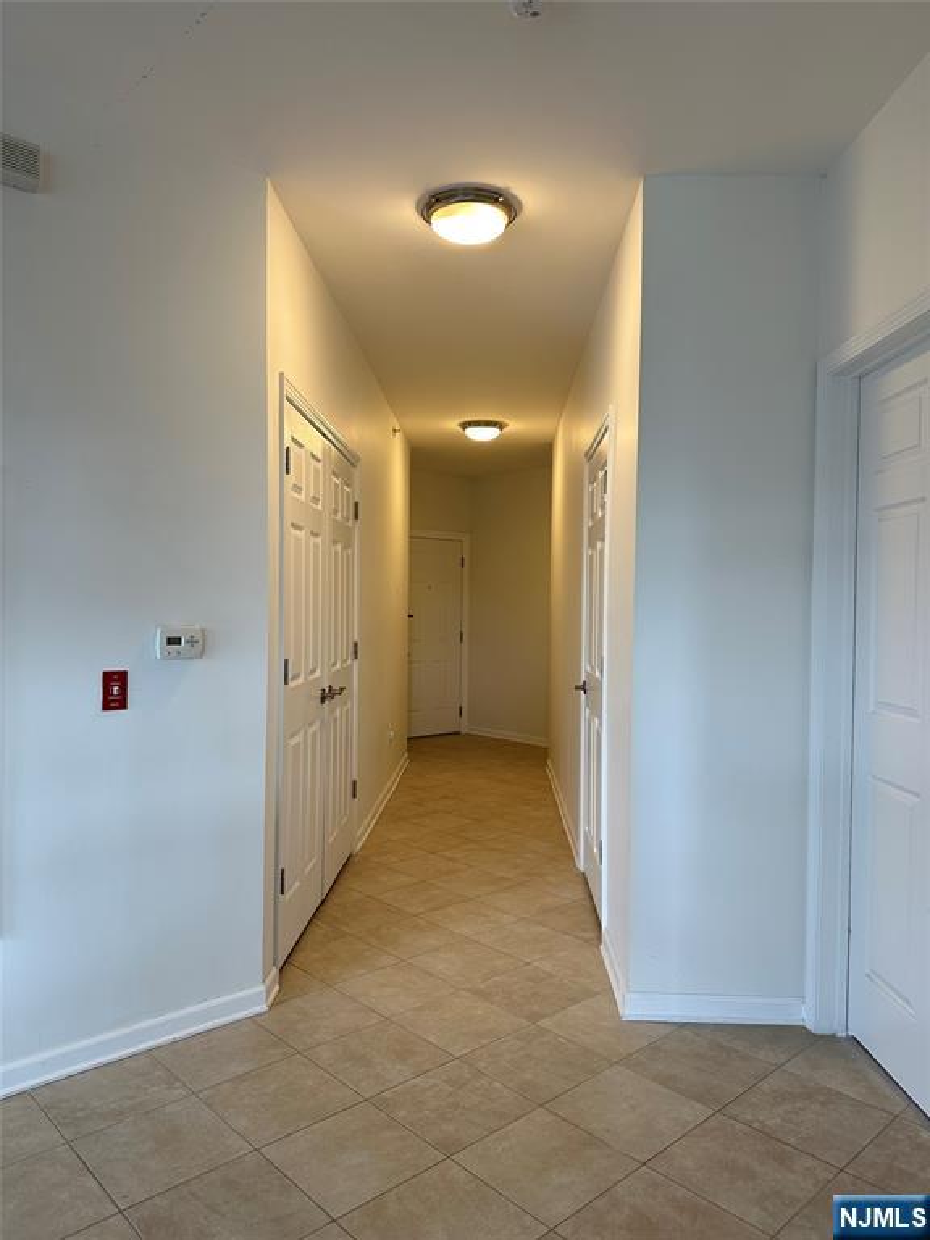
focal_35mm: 24
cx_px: 465
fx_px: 860
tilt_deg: -0.3
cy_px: 620
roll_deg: -1.3
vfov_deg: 71.6
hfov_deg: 56.8
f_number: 1.78
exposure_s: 1/120
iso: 125
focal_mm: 6.86
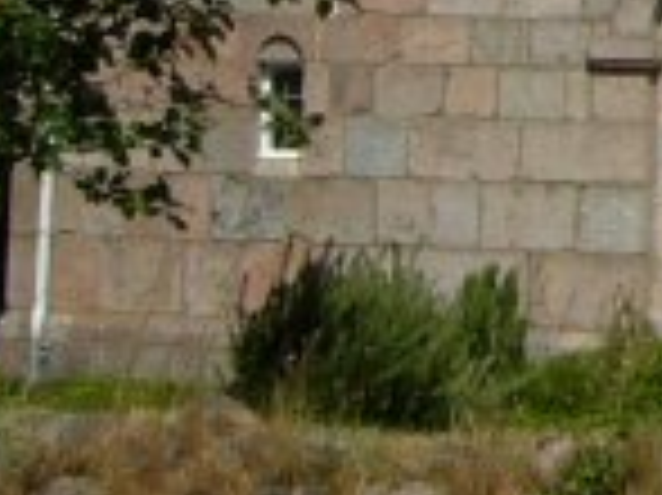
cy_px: -533
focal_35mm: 221
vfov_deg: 6.5
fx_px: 4223
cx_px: 1959
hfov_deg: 7.8
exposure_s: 1/406
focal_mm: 7.5
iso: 50
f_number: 6.8
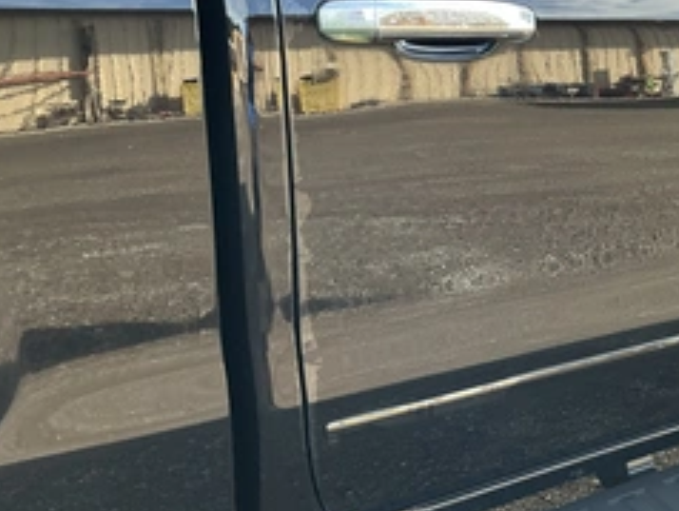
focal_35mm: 47
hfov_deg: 38.7
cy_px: 220
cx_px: 551
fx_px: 923
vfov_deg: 30.9
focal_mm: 3
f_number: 1.8
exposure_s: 1/122
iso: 50
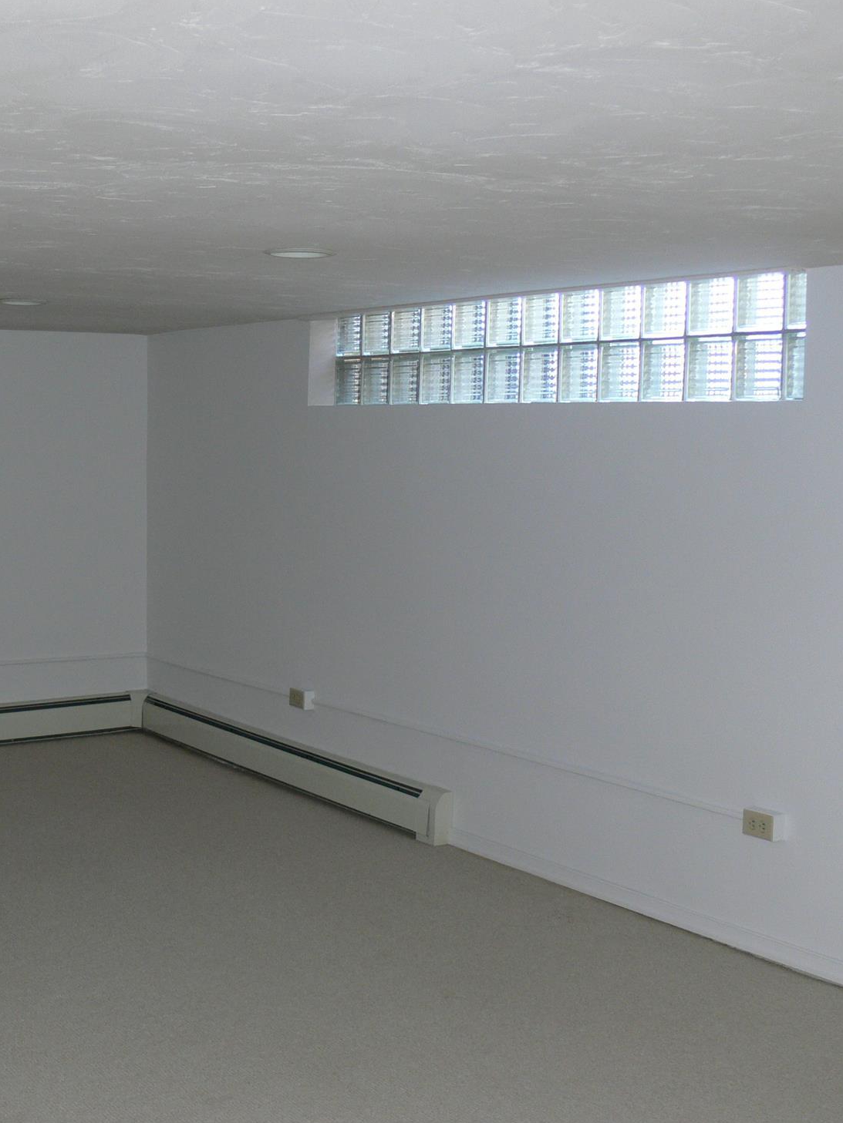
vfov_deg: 36.8
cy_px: 589
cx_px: 332
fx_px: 1688
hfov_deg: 28.0
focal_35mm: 52
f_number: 2.8
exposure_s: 1/30
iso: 100
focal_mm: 7.9
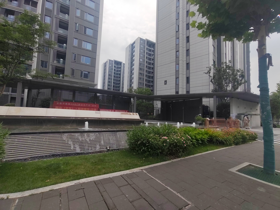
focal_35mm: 16
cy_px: 105
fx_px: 129
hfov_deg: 94.5
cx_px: 140
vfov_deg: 78.1
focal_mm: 1.68
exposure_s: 1/1882
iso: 102
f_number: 2.2
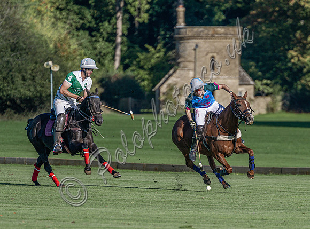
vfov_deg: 1.9
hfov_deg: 2.6
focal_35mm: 760
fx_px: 6769
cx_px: 194
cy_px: 182
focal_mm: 400
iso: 400
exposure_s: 1/2000
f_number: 5.6
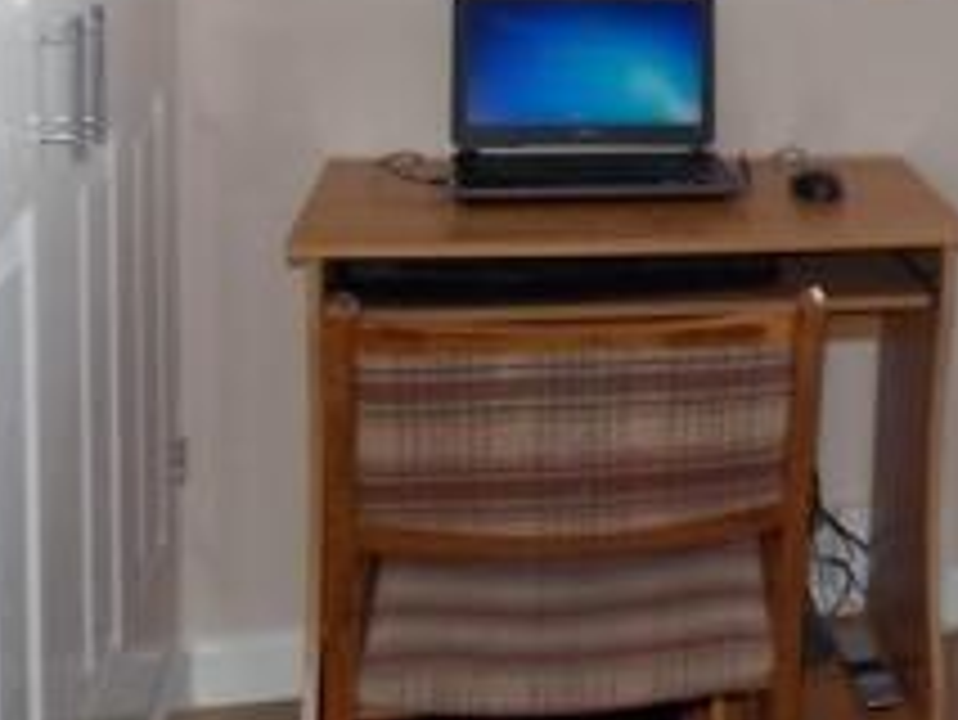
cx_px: 1172
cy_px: 52
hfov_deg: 26.9
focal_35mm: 63
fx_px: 1745
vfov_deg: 22.6
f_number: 3.1
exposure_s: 1/30
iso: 80
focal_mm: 4
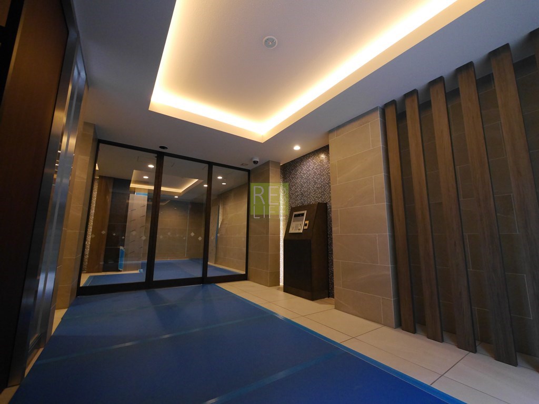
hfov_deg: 102.1
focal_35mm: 14
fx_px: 218
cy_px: 202
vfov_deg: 85.7
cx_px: 270
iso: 1600
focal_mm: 7
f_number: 4
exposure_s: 1/125
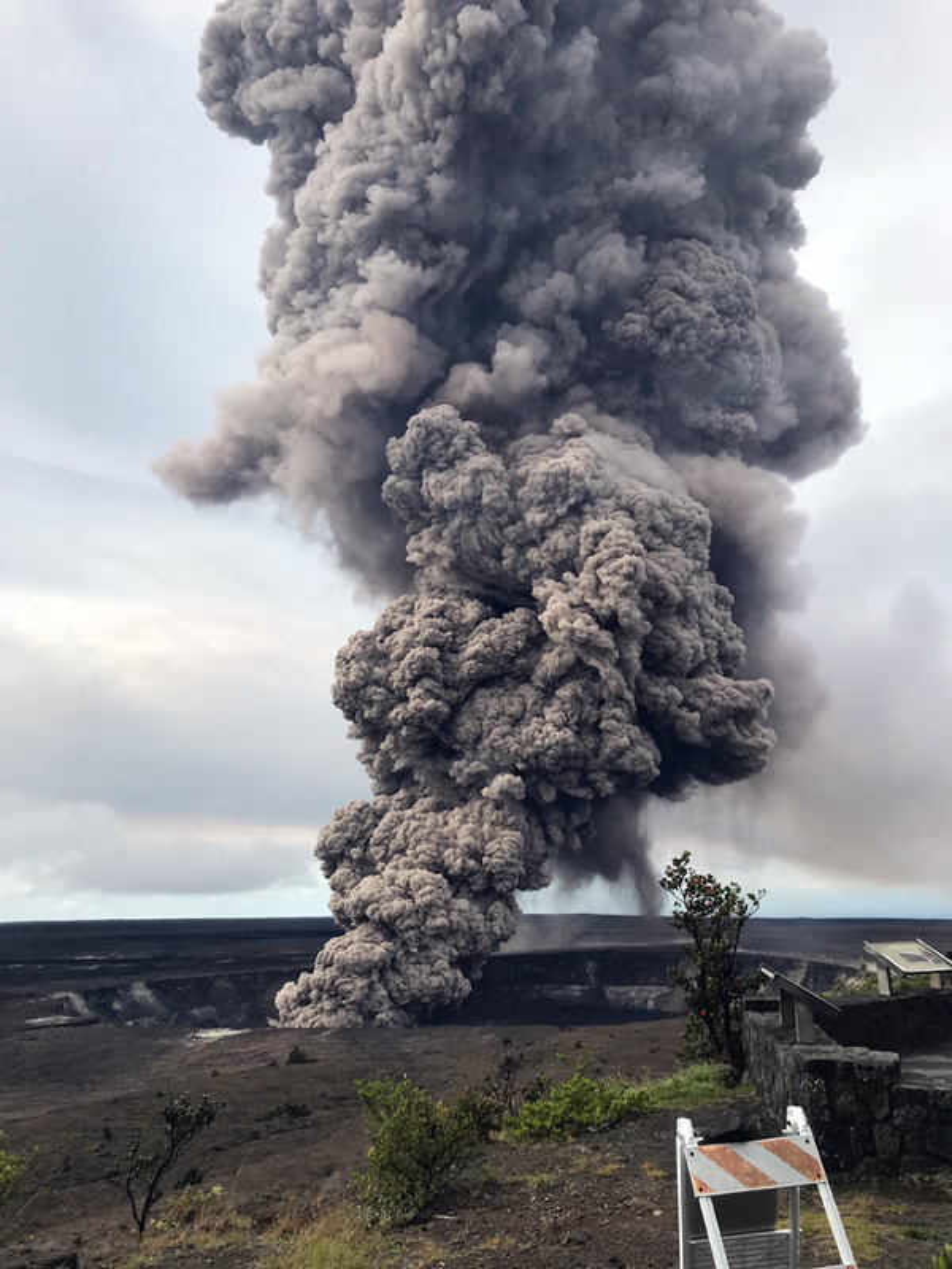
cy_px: 634
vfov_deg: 63.4
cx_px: 476
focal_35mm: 28
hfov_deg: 49.7
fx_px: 1027
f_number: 1.8
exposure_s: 1/2283
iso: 20
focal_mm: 3.99
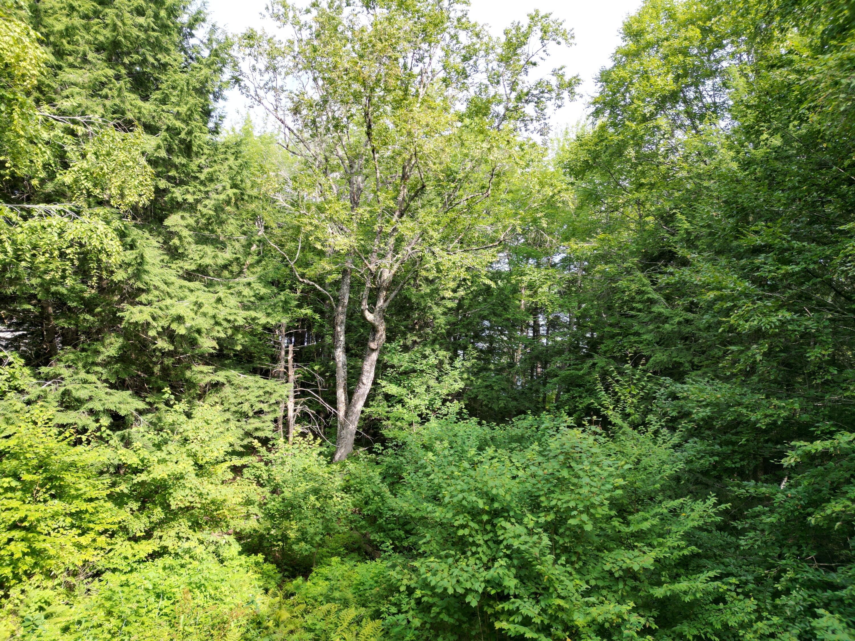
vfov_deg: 56.8
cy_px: 320
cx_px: 428
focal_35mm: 24
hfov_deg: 71.6
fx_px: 593
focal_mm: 6.72
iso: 110
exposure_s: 1/500
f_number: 1.7
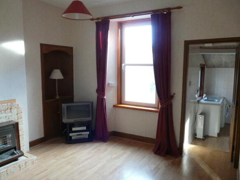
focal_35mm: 28
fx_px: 194
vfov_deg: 49.7
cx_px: 120
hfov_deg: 63.5
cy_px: 90
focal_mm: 4.6
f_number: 2.8
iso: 200
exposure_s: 1/15
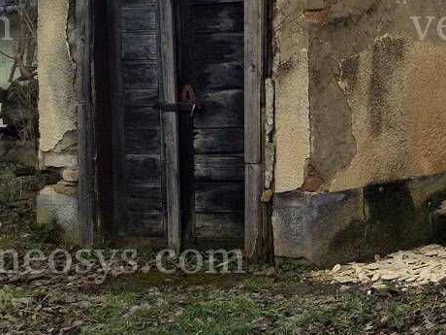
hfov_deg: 14.4
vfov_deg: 12.1
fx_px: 1559
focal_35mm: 121
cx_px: 793
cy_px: -10
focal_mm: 4.75
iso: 100
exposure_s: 1/370
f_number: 1.8
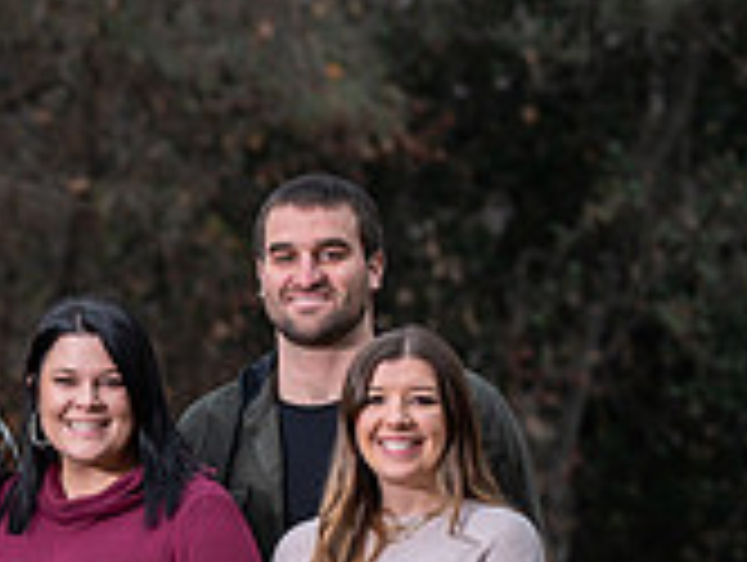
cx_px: -256
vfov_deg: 3.8
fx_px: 8407
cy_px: 681
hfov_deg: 5.1
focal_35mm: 389
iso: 200
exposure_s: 1/125
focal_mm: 116
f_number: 4
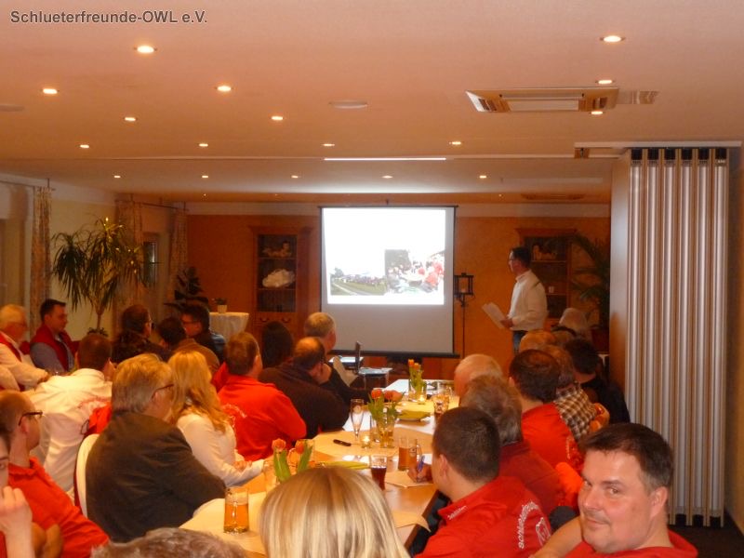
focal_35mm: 50
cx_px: 372
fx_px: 1075
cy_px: 279
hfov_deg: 38.2
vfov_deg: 29.1
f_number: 4.2
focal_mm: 8.5
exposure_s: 1/8
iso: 500
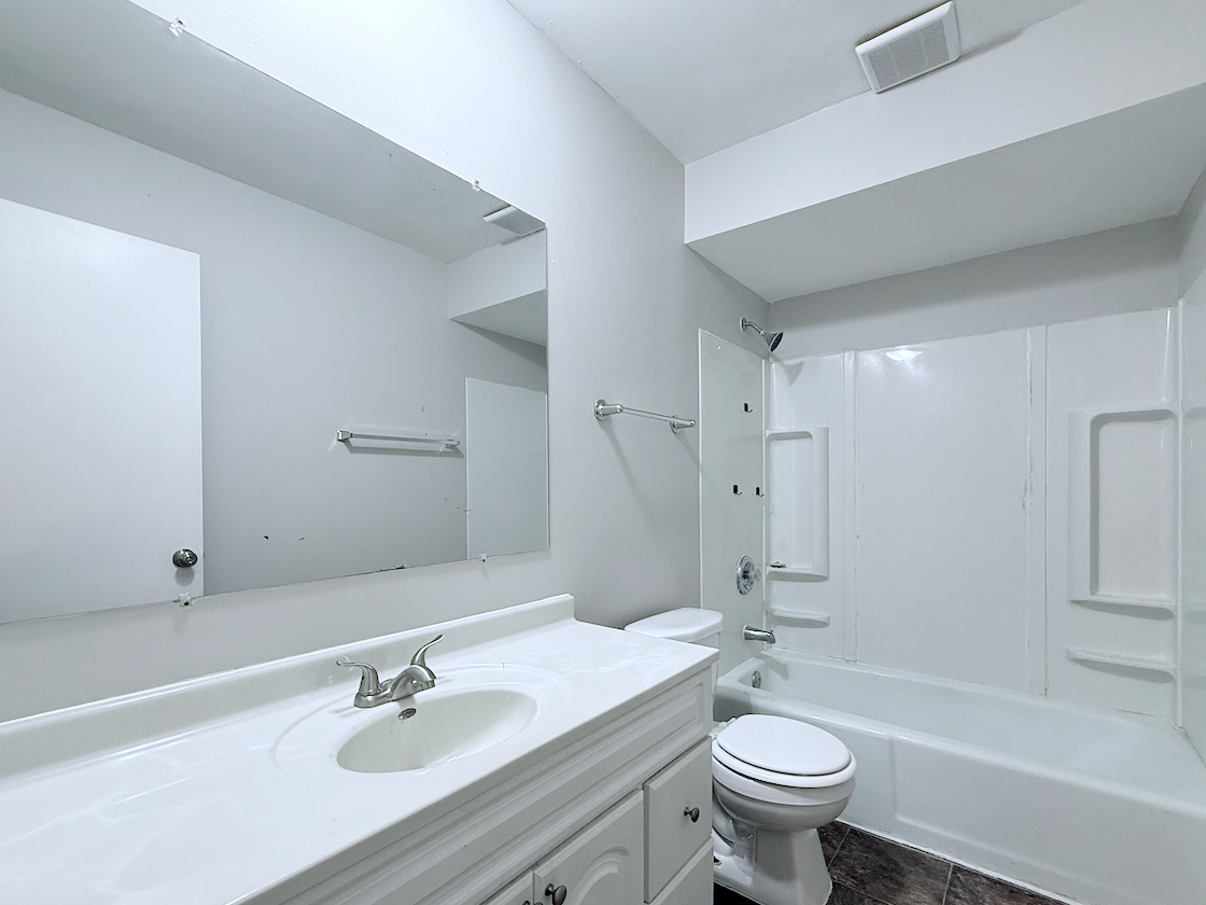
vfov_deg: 77.9
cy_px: 492
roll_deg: +0.6
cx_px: 620
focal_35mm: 16
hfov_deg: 94.5
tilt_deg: +0.6
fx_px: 557
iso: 200
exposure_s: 1/60
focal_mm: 2.22
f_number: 2.2
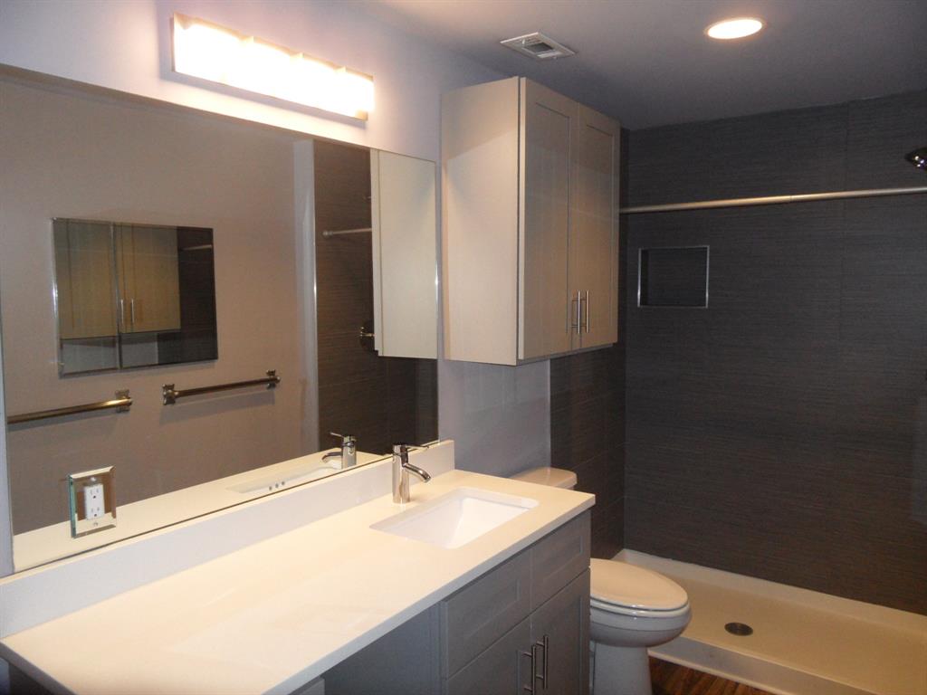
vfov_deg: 56.8
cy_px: 348
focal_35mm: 24
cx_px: 464
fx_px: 643
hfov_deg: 71.6
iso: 200
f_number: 3.2
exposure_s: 1/30
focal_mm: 3.9
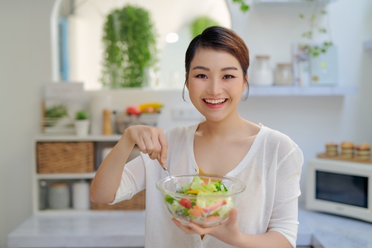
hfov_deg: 38.9
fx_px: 527
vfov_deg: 26.5
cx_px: 187
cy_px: 124
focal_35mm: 51
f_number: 2
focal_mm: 50
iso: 125
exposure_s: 1/250
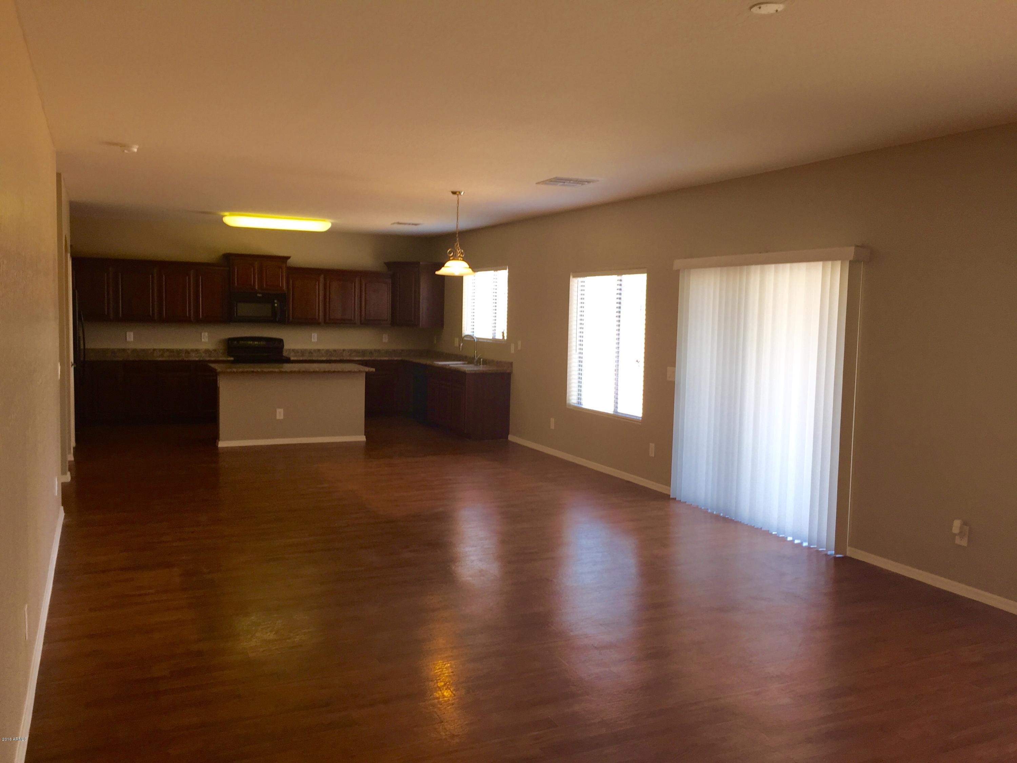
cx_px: 508
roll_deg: -2.2
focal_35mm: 29
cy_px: 382
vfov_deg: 48.2
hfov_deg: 61.7
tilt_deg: -4.5
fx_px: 852
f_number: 2.2
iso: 32
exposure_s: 1/30
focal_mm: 4.15
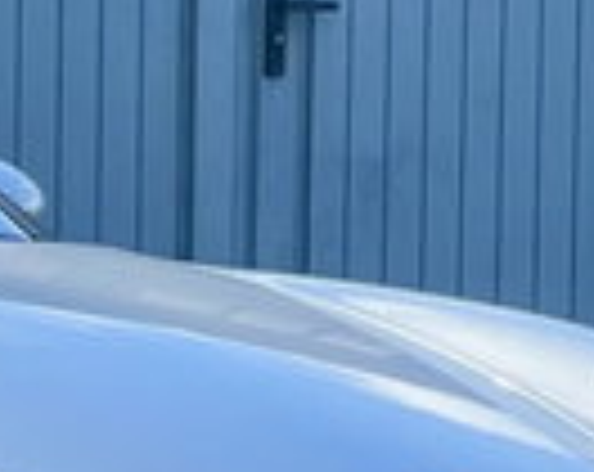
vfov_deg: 3.5
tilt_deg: -2.6
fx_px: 7683
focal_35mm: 438
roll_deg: +0.7
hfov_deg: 4.4
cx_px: -536
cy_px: 423
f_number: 2.8
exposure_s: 1/181
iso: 32
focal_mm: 9
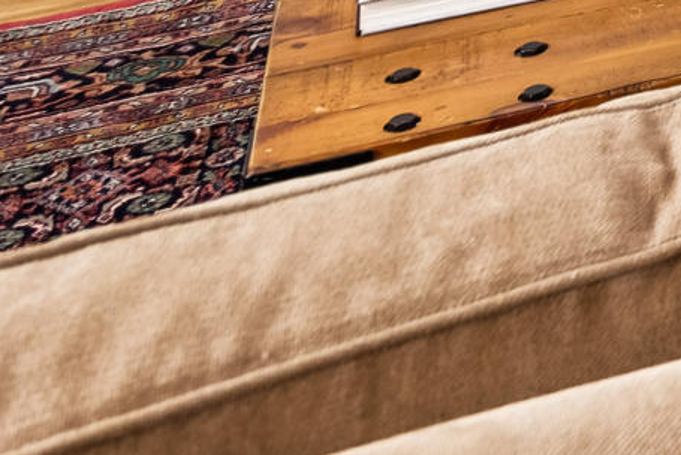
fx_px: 2120
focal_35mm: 112
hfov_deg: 13.3
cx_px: 1655
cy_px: -975
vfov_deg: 9.3
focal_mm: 17
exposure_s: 1/50
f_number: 7.1
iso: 125
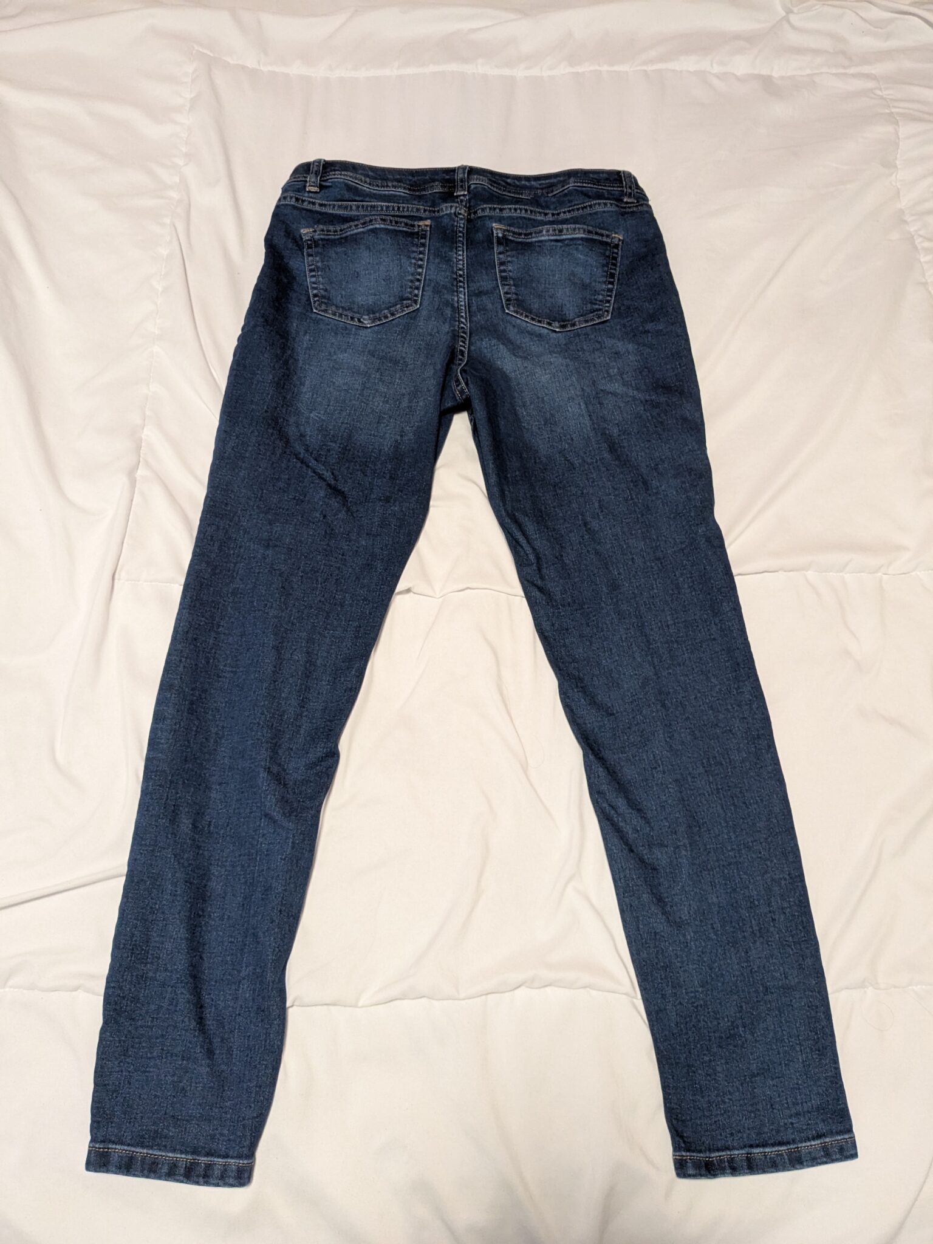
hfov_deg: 51.4
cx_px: 466
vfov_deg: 65.3
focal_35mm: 27
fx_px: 970
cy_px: 622
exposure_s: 1/24
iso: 330
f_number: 1.73
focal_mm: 4.38
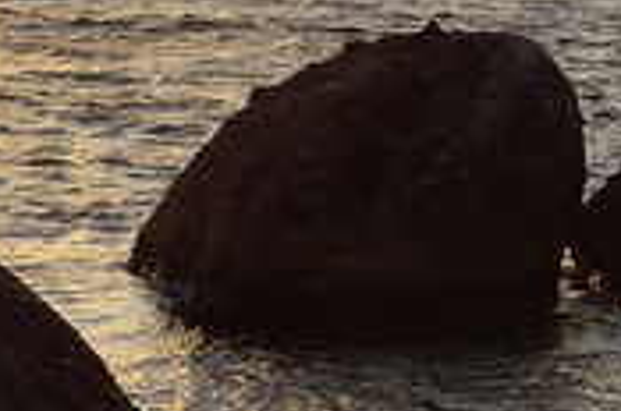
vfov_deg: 6.0
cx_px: -257
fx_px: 3682
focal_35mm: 214
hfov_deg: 9.4
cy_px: -684
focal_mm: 25
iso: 100
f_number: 11
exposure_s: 1/80
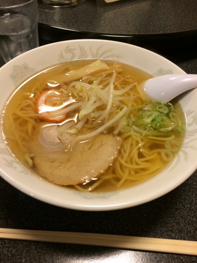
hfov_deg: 48.2
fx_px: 220
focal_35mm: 29
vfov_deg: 61.7
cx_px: 98
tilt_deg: -50.1
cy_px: 132
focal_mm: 4.15
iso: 125
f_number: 2.2
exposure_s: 1/30
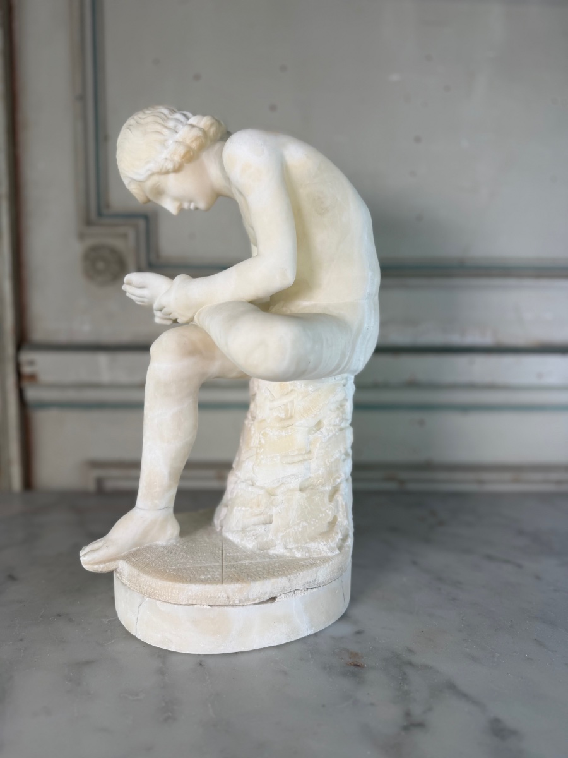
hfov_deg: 56.8
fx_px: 525
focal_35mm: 24
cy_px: 379
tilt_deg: -5.8
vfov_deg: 71.6
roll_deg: +0.2
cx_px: 284
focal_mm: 6.76
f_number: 1.78
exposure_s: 1/150
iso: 50
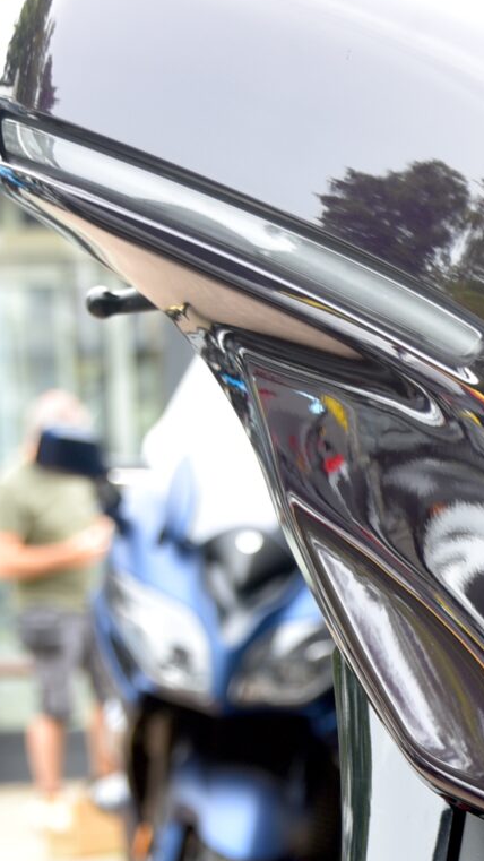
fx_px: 3058
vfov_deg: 15.7
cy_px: 906
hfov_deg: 8.7
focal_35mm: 134
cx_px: 876
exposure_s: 1/60
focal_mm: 38
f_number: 3.2
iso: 100
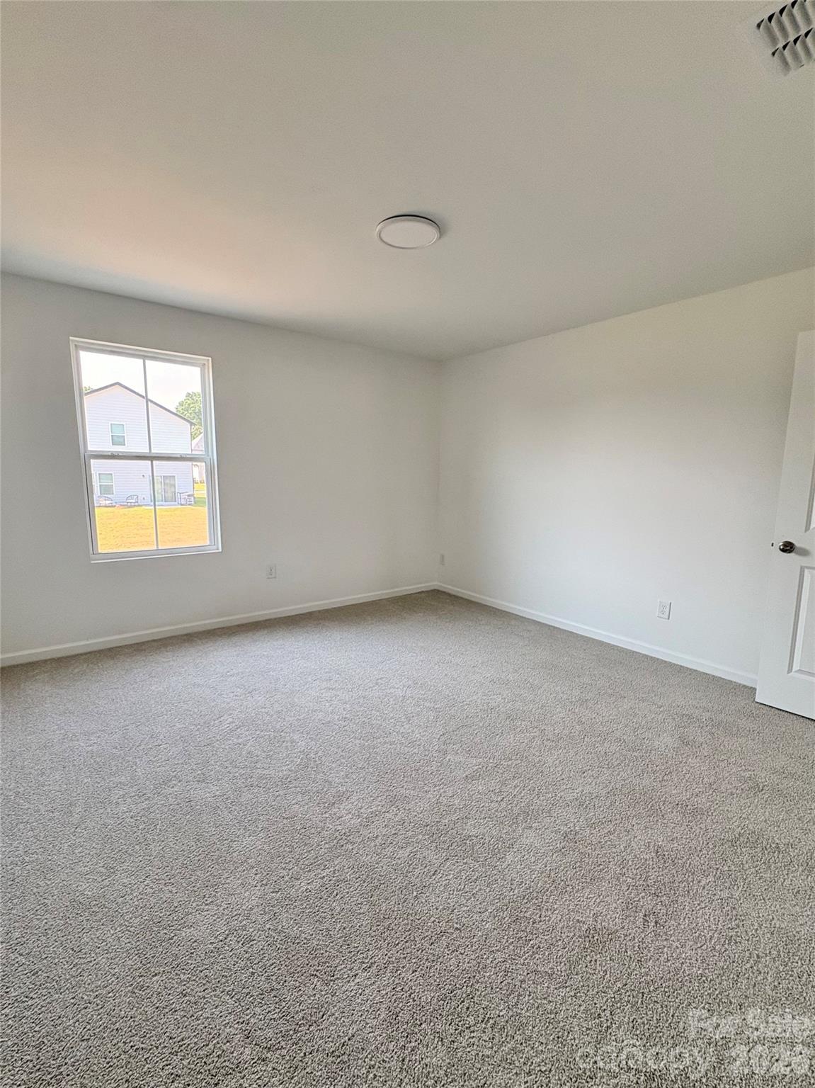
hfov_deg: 85.6
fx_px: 440
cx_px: 408
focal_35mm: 14
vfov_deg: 102.1
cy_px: 544
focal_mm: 2.22
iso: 100
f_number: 2.2
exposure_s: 1/99
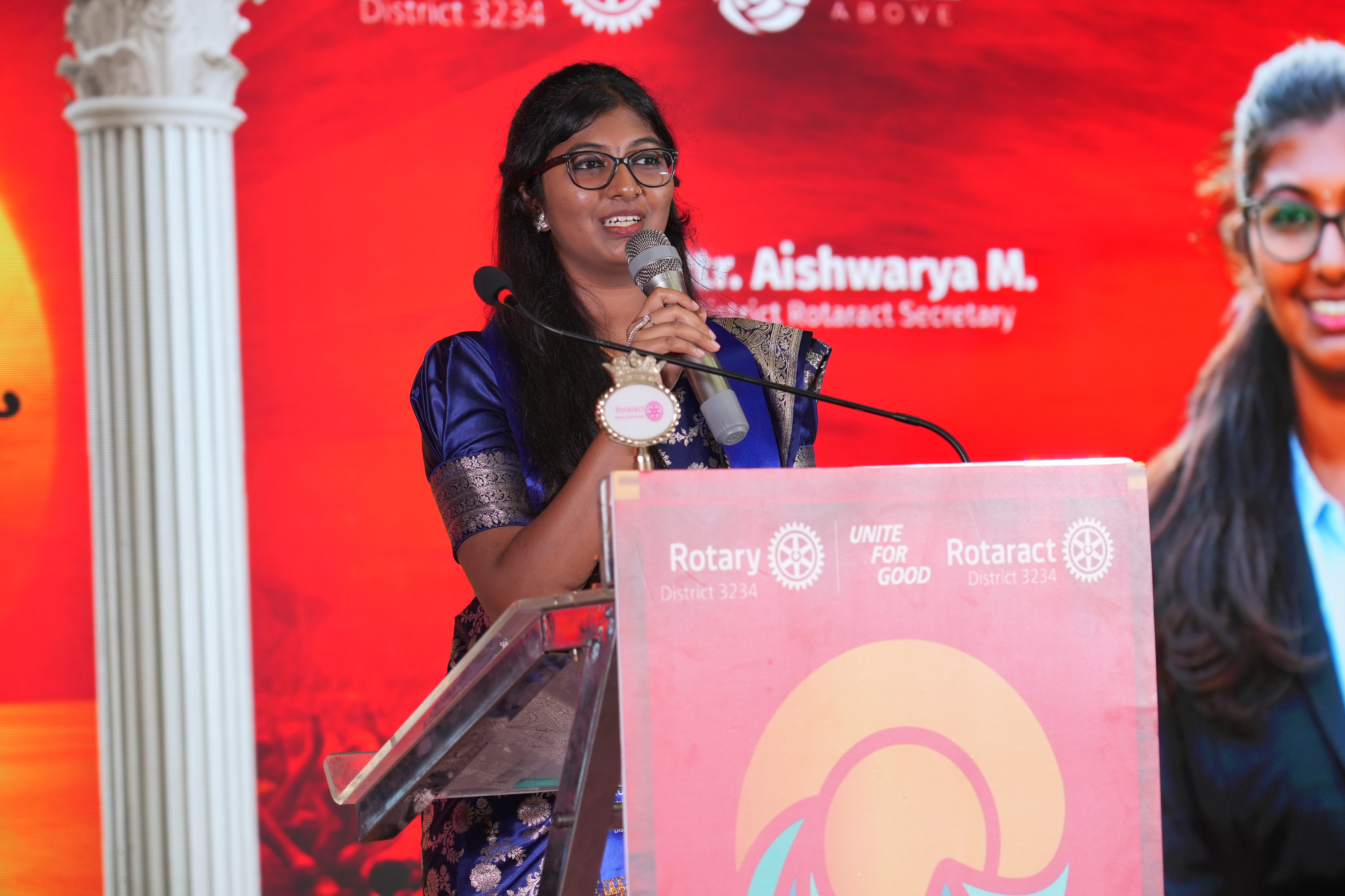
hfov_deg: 16.8
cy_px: 385
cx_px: 755
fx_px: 4558
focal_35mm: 122
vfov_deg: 11.2
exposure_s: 1/200
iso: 640
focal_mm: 105
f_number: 4.5
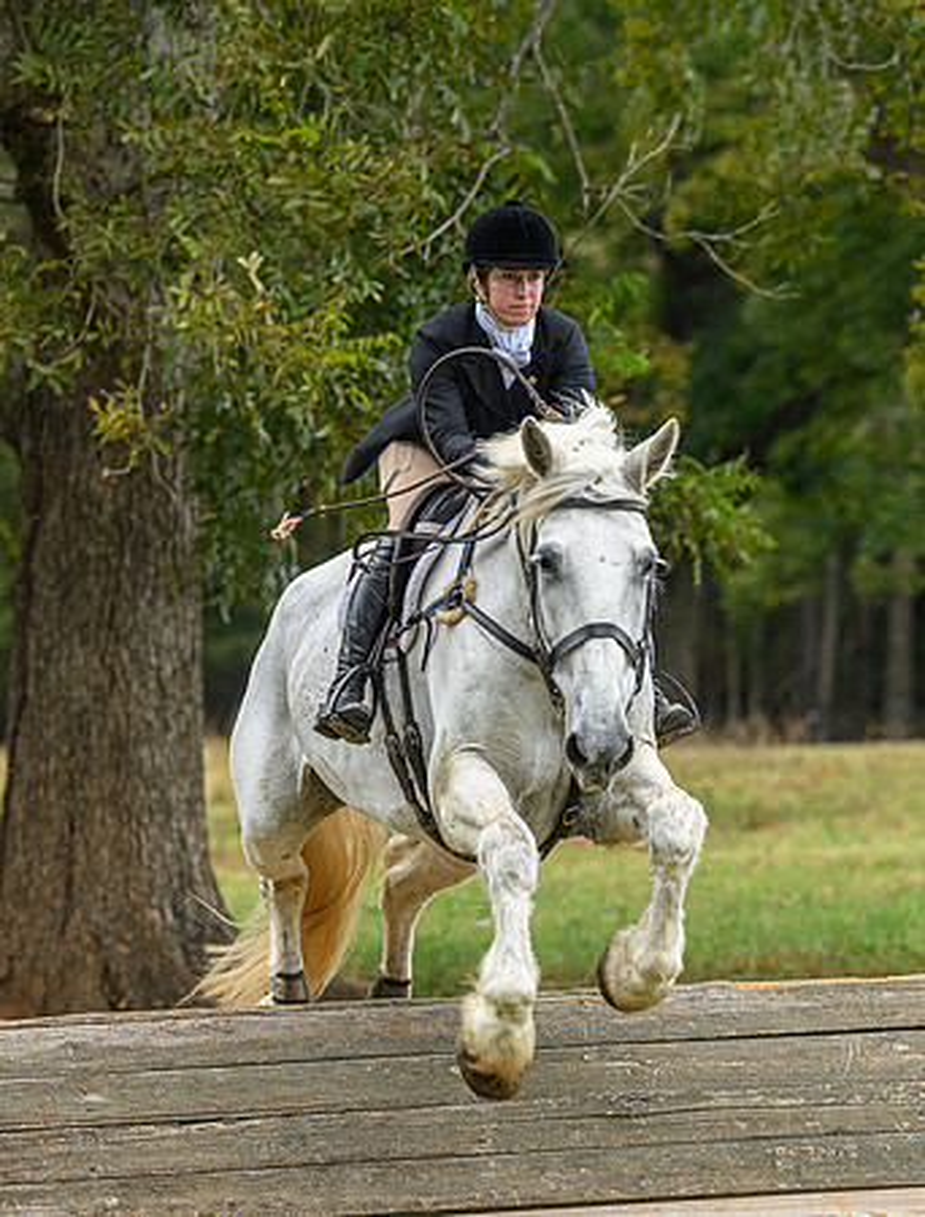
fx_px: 8563
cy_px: 731
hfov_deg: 6.2
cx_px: 790
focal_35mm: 242
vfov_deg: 8.1
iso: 800
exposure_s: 1/640
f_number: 3.5
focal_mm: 135
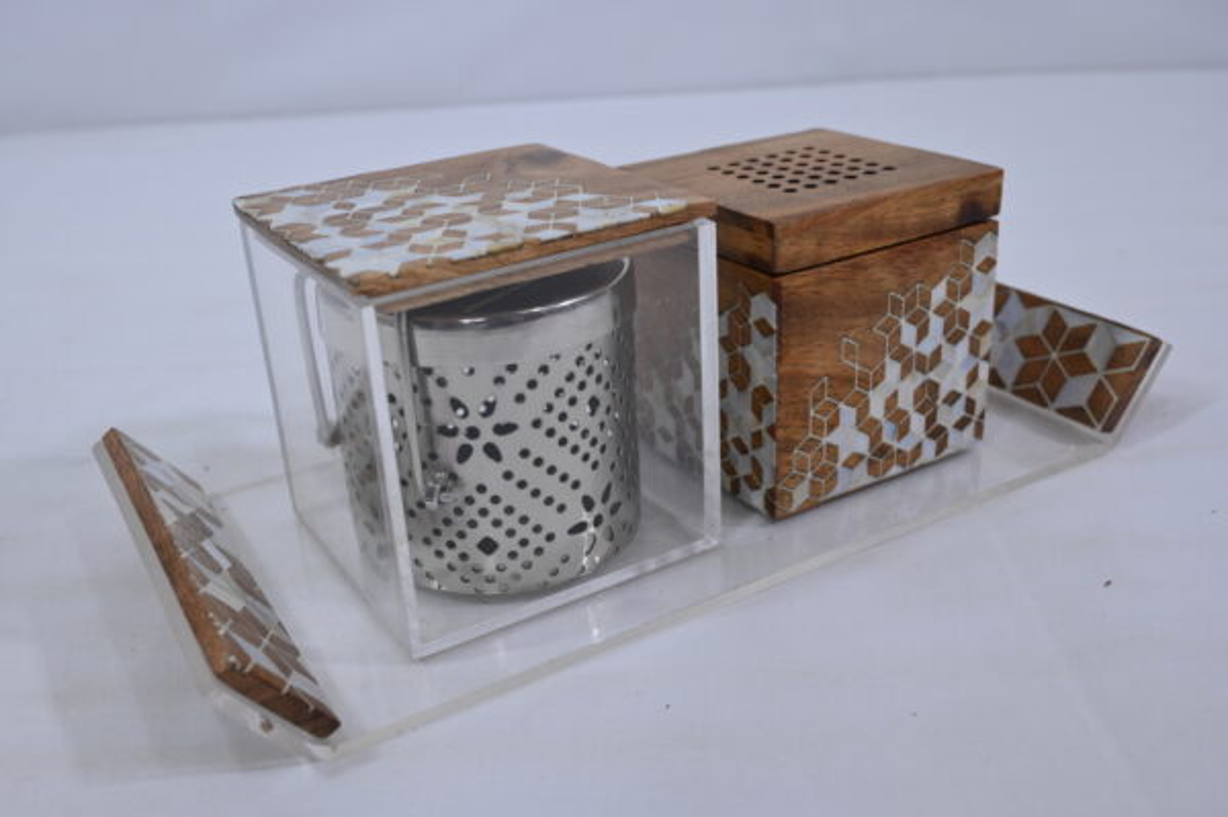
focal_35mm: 36
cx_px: 614
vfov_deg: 36.8
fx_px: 1227
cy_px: 408
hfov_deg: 53.2
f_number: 7.1
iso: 500
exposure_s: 1/125
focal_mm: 36
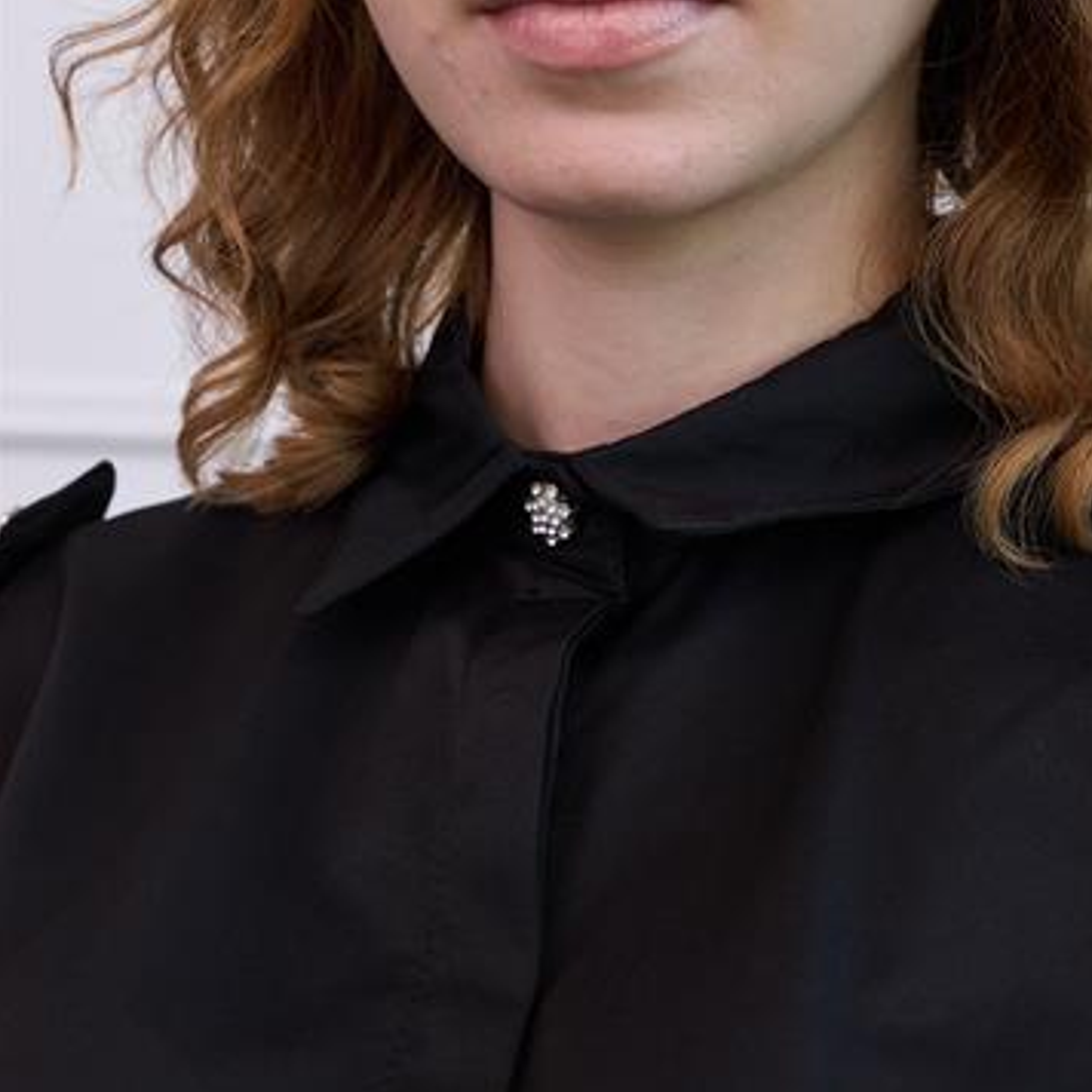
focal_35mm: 75
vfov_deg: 23.0
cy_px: 684
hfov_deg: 23.1
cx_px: 546
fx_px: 2677
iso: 400
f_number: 5.6
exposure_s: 1/100
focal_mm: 29
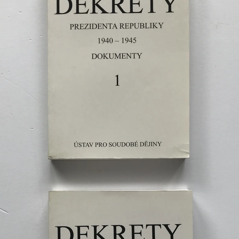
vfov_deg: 31.0
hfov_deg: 31.6
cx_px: 119
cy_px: 183
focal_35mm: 54
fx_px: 422
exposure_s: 1/190
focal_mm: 3.99
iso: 20
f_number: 1.8
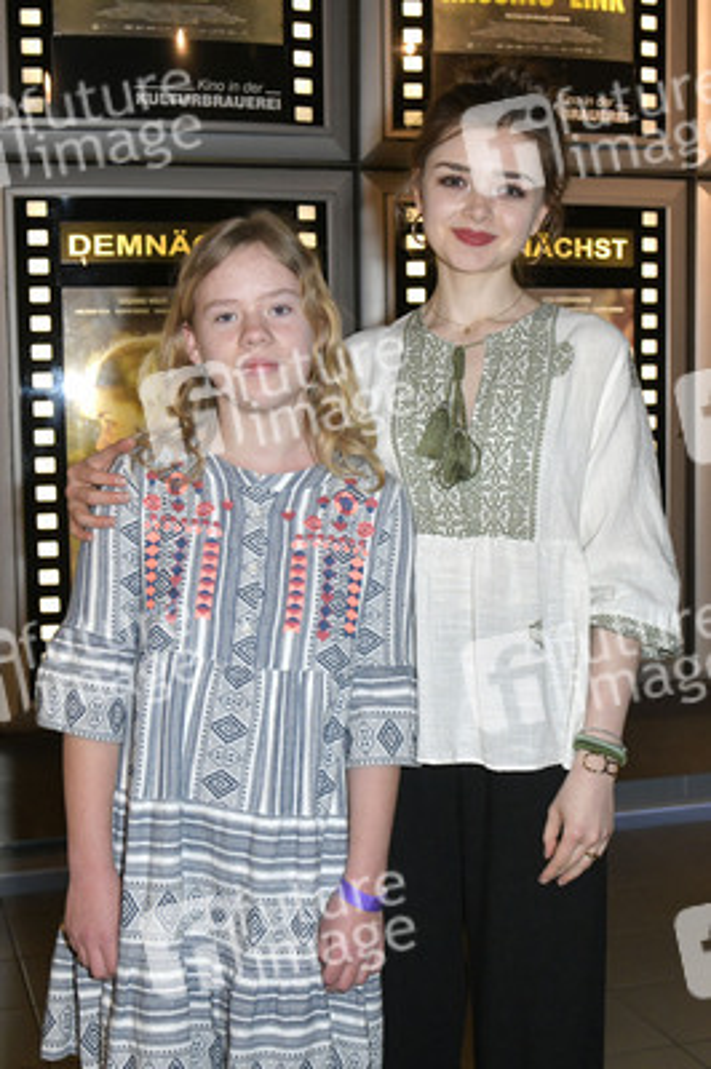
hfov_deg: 41.0
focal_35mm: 32
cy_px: 534
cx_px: 356
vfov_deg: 58.8
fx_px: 950
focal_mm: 32
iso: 2500
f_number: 6.3
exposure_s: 1/250
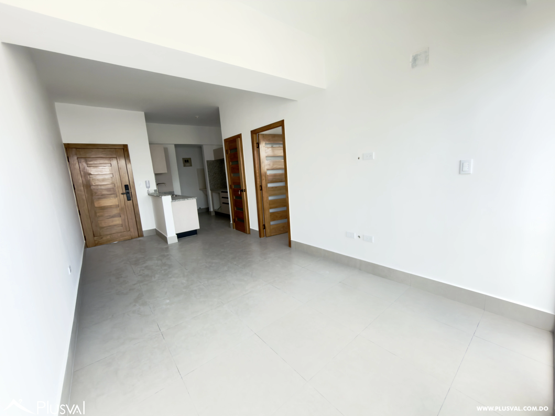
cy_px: 208
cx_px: 278
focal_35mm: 14
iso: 50
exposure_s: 1/84
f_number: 2.2
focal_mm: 2.22
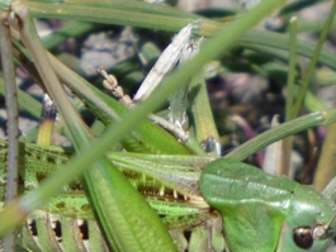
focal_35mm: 2779
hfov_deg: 0.7
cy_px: 167
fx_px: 26987
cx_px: 3
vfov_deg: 0.5
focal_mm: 206.4
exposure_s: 1/400
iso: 80
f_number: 5.8
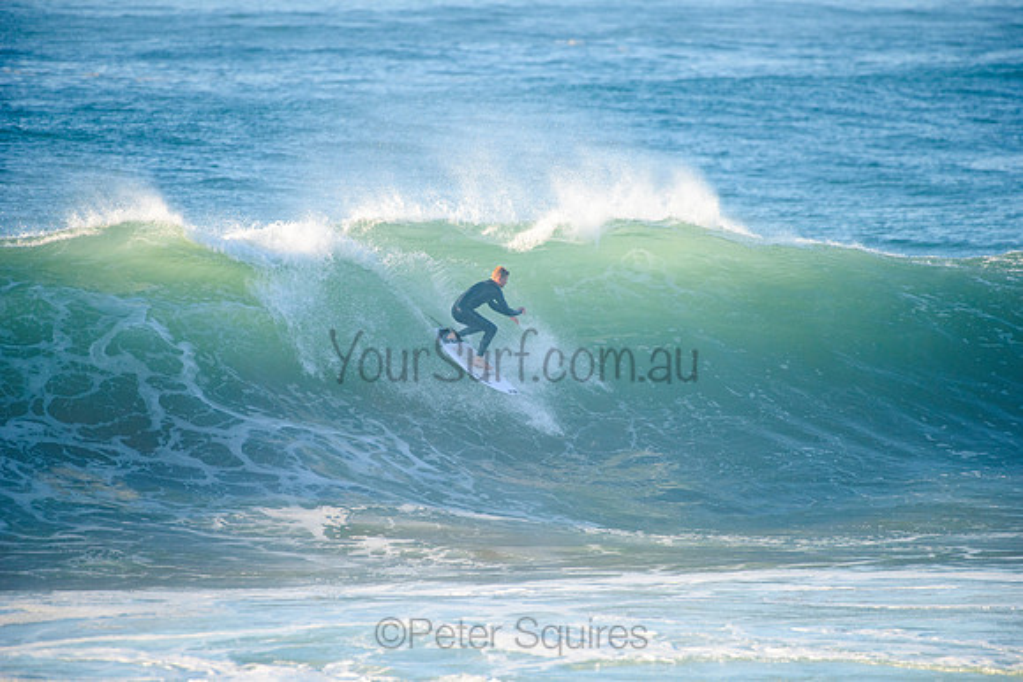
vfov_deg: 2.8
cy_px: 341
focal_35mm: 500
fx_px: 14214
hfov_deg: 4.1
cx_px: 512
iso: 400
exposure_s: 1/1600
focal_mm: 500
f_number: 5.6
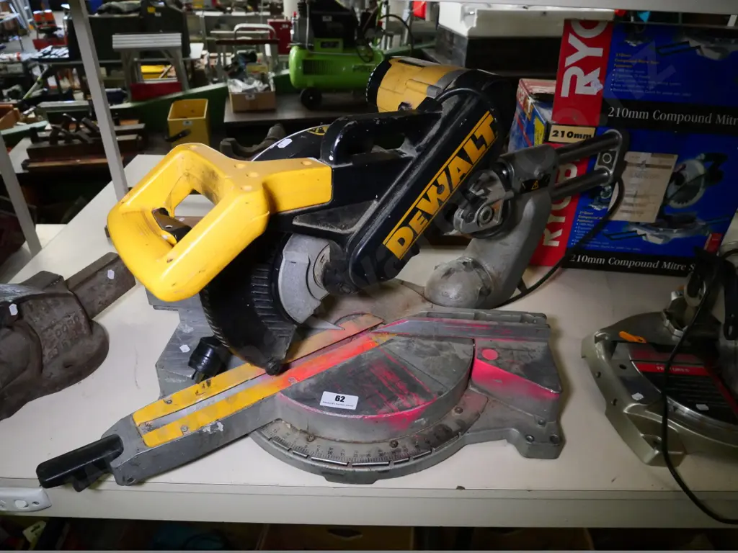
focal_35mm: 24
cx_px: 369
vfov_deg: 56.8
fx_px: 512
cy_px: 276
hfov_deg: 71.6
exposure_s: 1/320
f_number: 3.5
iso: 3200
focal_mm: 12
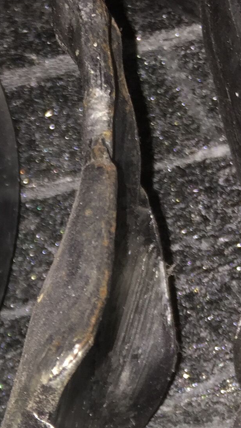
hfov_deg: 12.1
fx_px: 1079
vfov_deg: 21.6
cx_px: -131
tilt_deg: +19.7
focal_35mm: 95
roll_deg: -0.9
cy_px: 435
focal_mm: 4.15
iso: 32
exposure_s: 1/38
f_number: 2.2
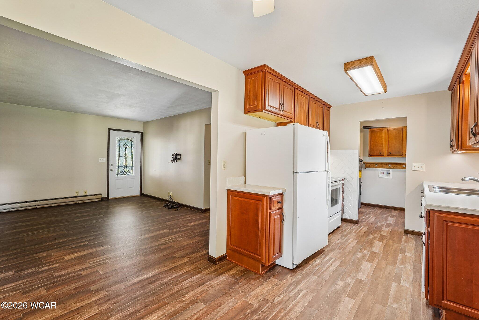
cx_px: 240
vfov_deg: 72.0
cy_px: 160
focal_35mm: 16
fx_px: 220
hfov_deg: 95.0
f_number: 8
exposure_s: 1/15
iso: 400
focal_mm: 16.5
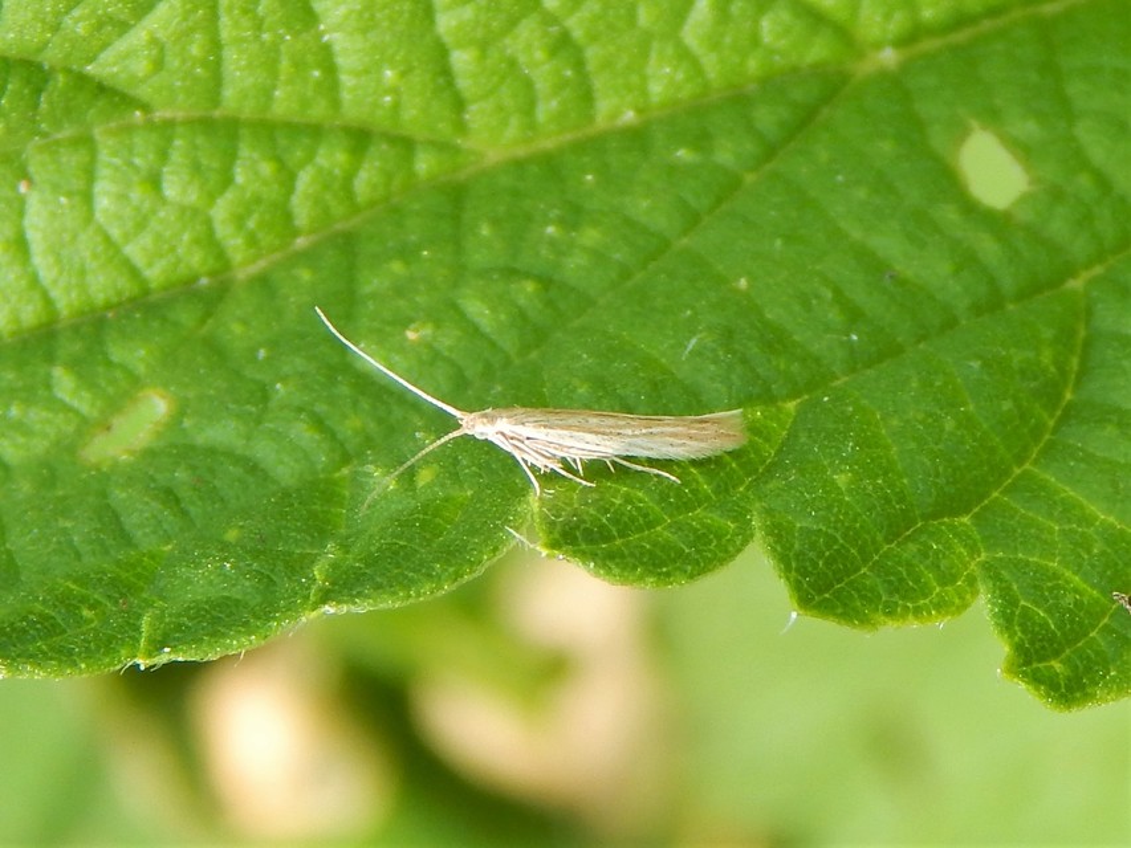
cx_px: 566
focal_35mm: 131
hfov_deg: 15.1
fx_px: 4281
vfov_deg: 11.3
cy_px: 424
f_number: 4.8
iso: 125
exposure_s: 1/200
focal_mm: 23.4
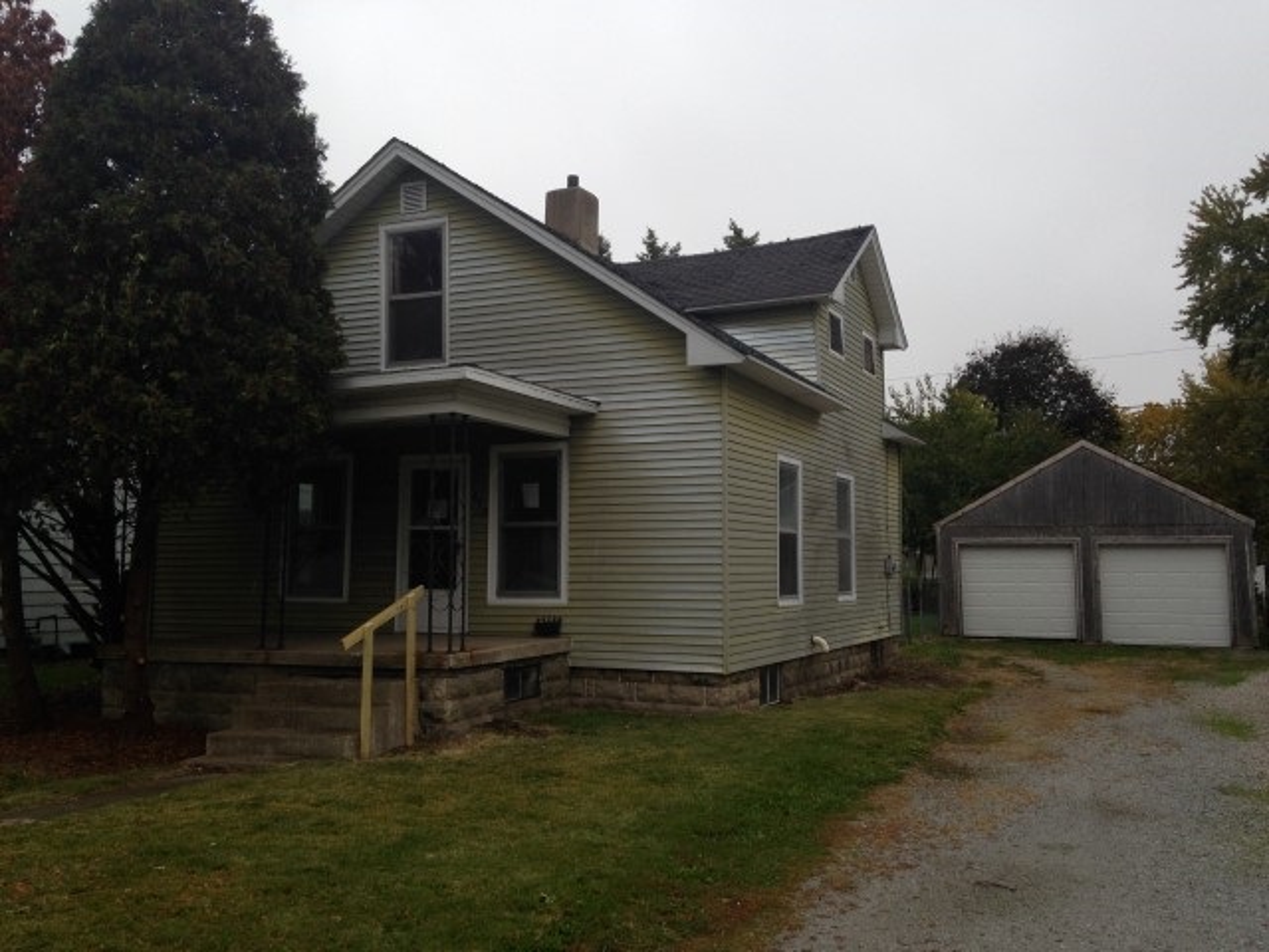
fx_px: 1210
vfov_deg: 42.9
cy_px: 476
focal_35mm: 33
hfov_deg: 55.4
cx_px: 634
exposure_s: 1/476
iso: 50
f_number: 2.4
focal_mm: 4.12
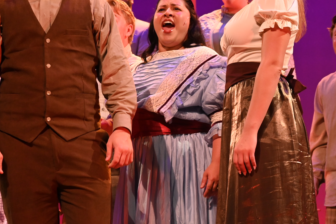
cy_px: 94
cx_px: 228
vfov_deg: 11.1
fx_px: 1148
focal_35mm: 123
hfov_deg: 16.6
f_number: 4.5
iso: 2500
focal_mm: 50
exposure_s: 1/125
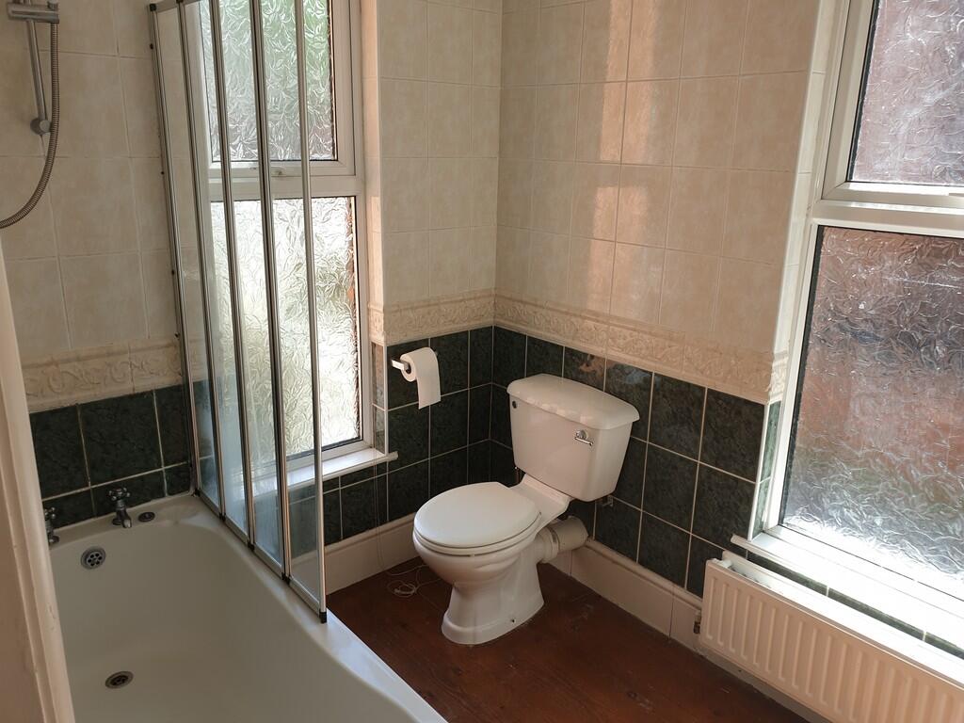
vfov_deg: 53.1
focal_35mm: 26
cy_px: 362
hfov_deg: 67.3
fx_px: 724
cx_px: 482
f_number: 2.4
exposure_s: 1/150
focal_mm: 4.3
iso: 50
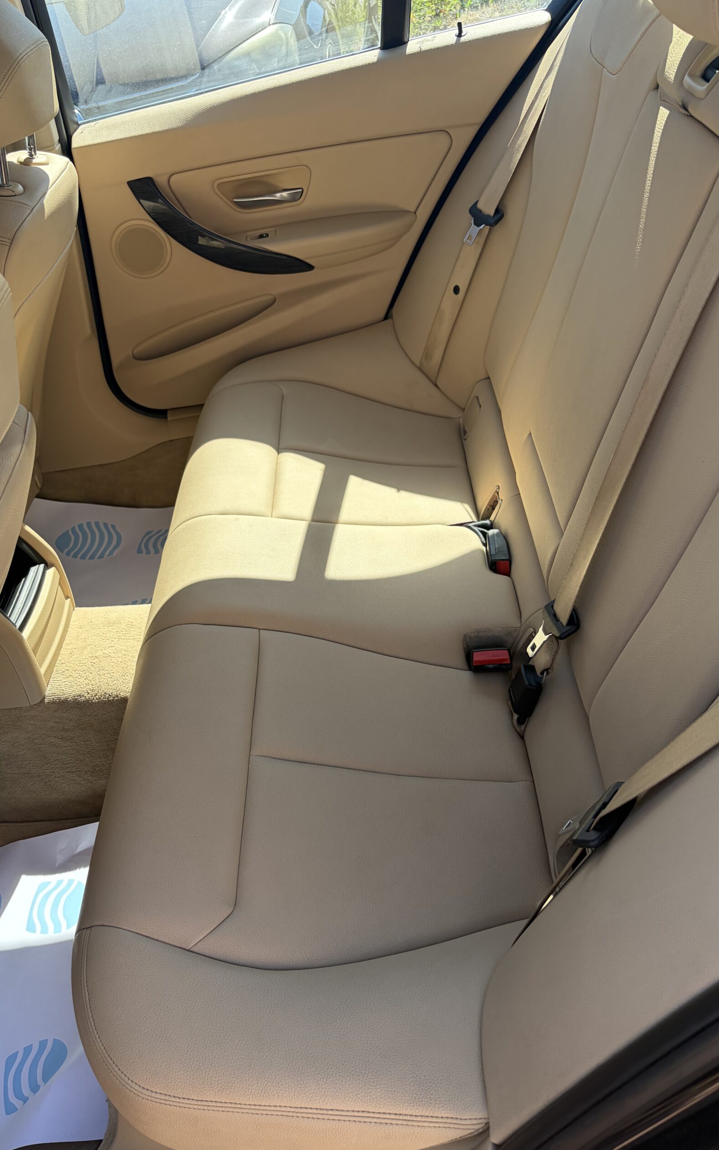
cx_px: 306
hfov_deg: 44.4
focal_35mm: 28
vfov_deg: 66.5
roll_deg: +13.8
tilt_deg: -39.0
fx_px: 878
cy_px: 577
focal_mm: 5.96
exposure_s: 1/756
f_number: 1.6
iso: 64
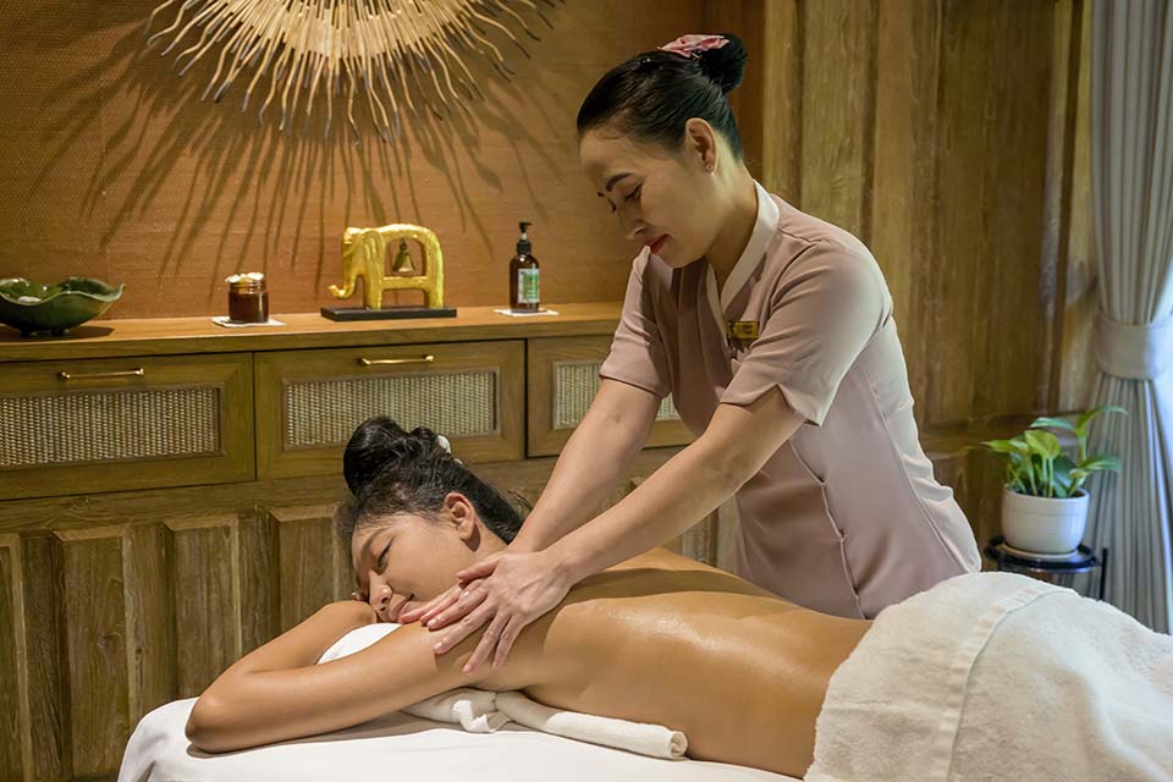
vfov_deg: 29.9
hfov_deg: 43.6
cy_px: 391
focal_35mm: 45
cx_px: 586
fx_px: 1466
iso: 5600
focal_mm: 45
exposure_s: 1/200
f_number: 4.5
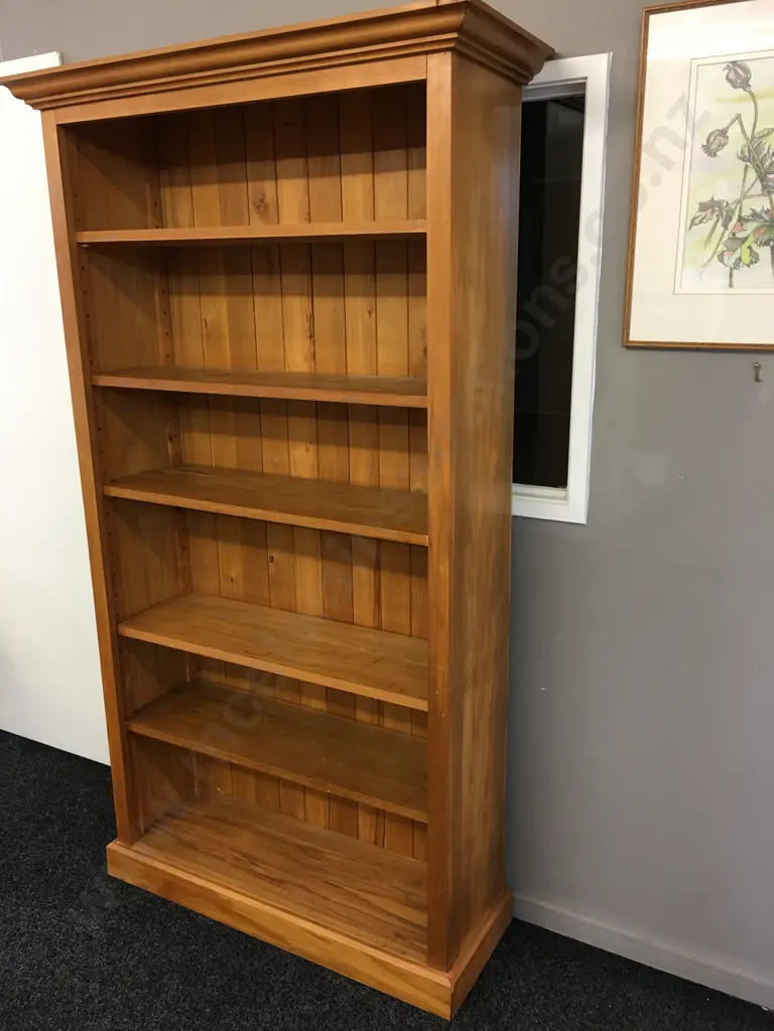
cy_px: 516
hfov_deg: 48.2
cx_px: 387
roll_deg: +0.2
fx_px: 865
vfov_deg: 61.7
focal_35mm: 29
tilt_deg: -14.8
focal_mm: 4.15
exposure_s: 1/17
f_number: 2.2
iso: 50
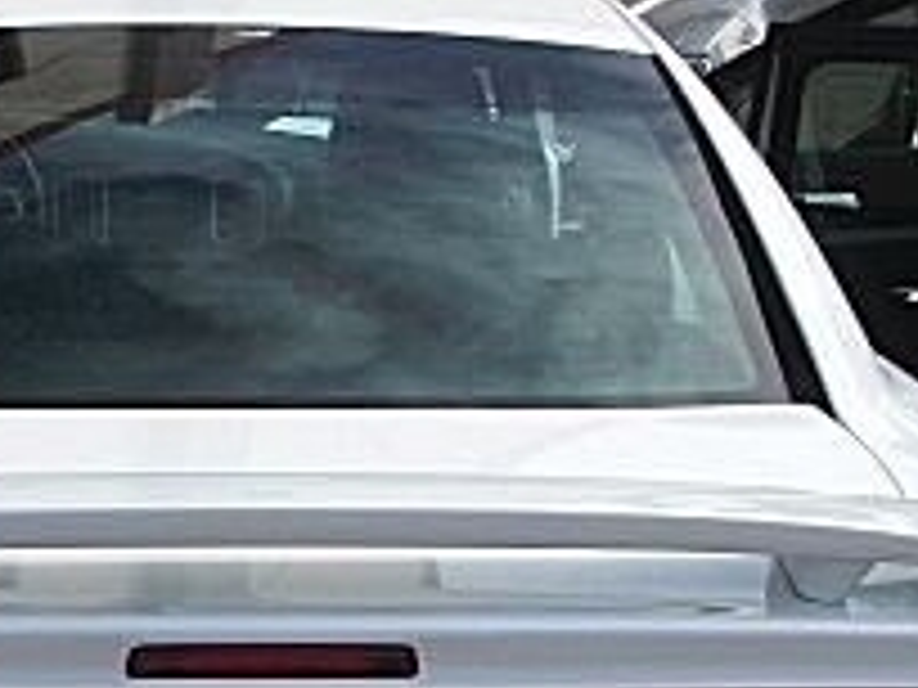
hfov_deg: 17.2
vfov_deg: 13.0
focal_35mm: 113
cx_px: 148
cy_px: 562
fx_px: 2997
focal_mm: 6.3
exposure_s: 1/800
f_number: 2.8
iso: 50
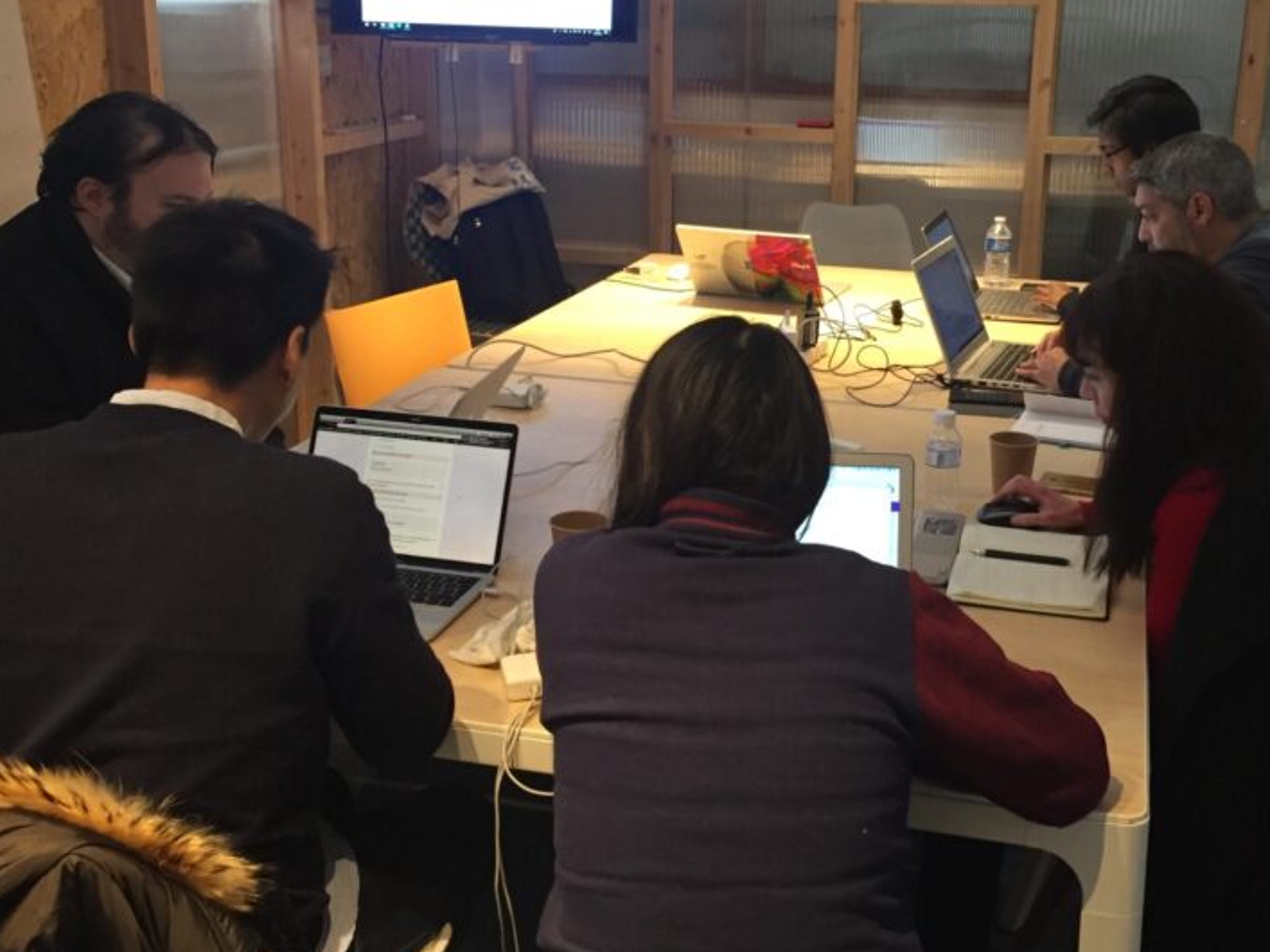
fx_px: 1541
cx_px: 738
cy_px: 402
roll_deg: -1.5
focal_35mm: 42
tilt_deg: -14.9
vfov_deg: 34.3
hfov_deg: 44.6
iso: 200
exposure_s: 1/33
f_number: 2.2
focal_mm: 4.15
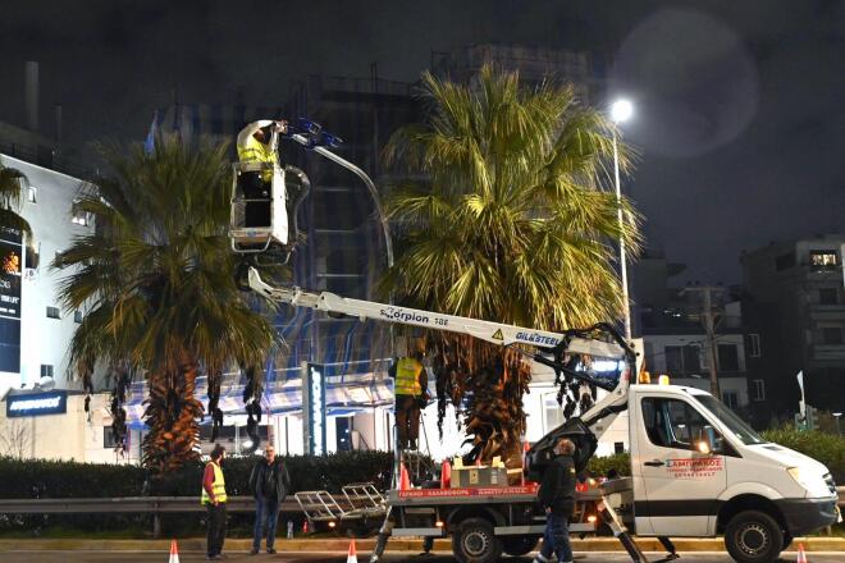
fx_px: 1127
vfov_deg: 28.1
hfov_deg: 41.1
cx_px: 422
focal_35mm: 48
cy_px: 282
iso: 4000
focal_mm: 32
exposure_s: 1/60.2
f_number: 2.8
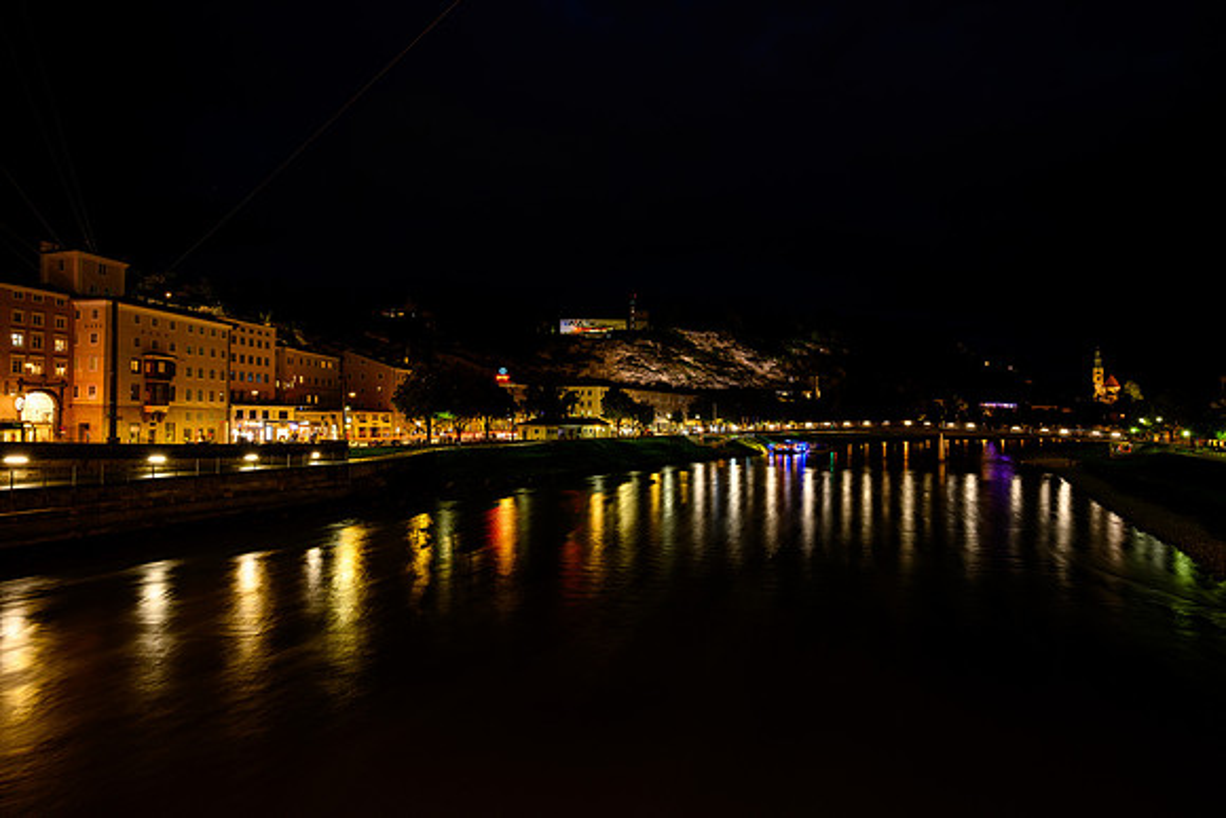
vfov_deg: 64.6
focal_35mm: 19
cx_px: 613
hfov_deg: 86.9
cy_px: 409
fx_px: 647
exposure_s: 5
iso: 200
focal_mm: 19
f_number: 8
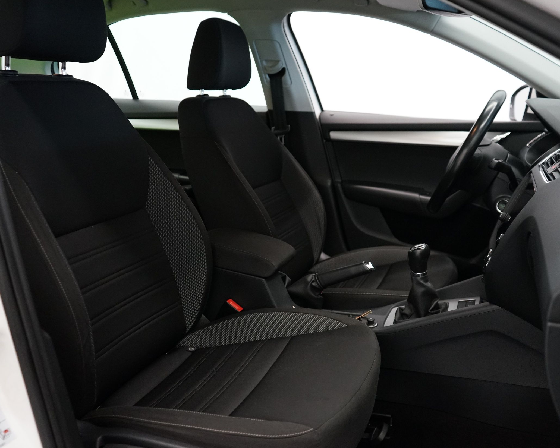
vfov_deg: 44.5
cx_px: 292
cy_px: 224
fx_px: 547
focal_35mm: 33
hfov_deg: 54.2
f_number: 3.5
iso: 3200
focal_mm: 29
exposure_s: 1/160
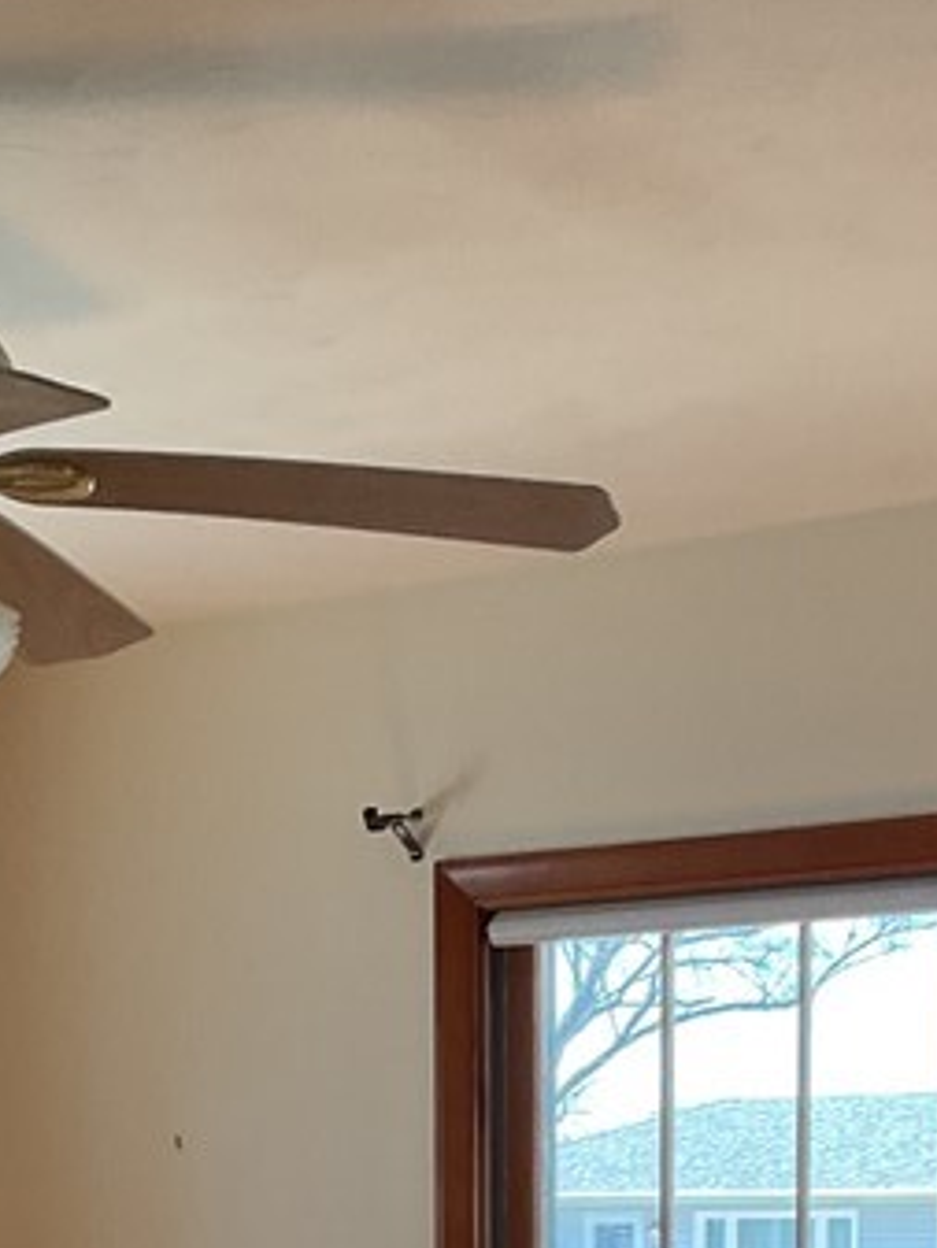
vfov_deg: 20.8
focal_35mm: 88
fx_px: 3174
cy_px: 1485
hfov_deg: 16.6
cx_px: 89
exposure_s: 1/100
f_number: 1.8
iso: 40
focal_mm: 3
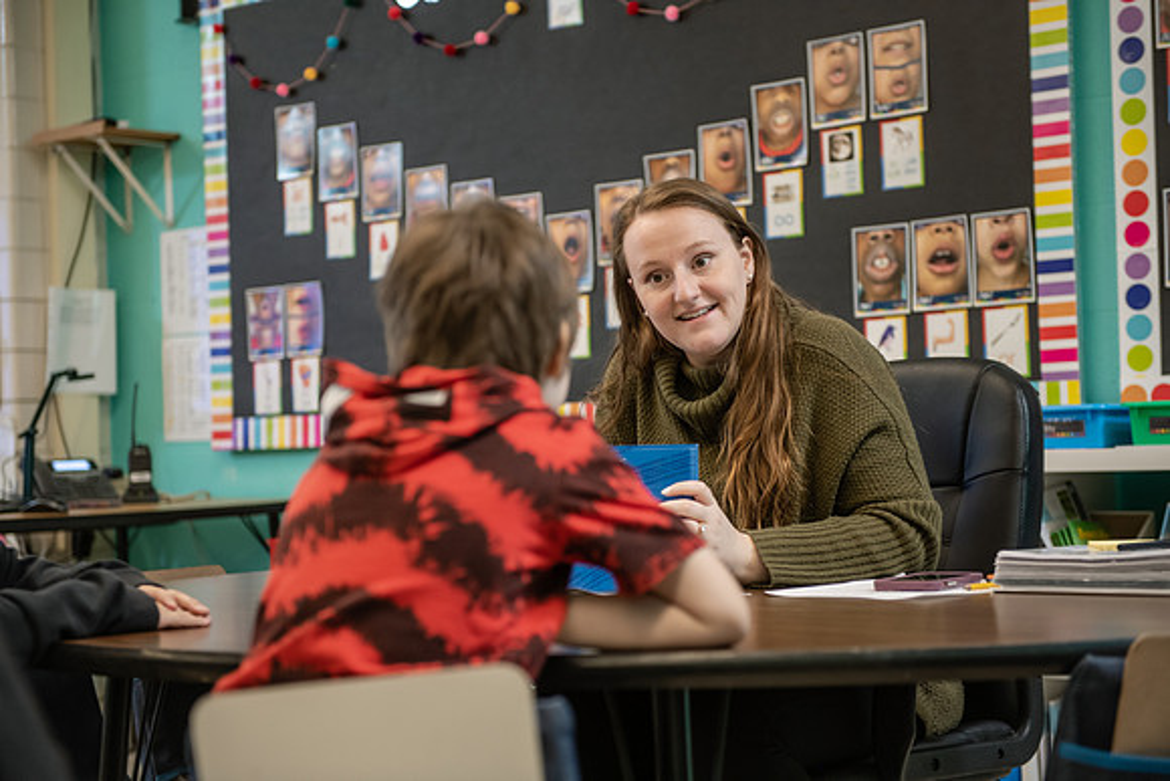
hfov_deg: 32.4
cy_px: 390
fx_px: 2015
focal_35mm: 62
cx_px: 585
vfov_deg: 21.9
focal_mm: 62
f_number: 3.2
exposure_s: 1/125
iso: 1000
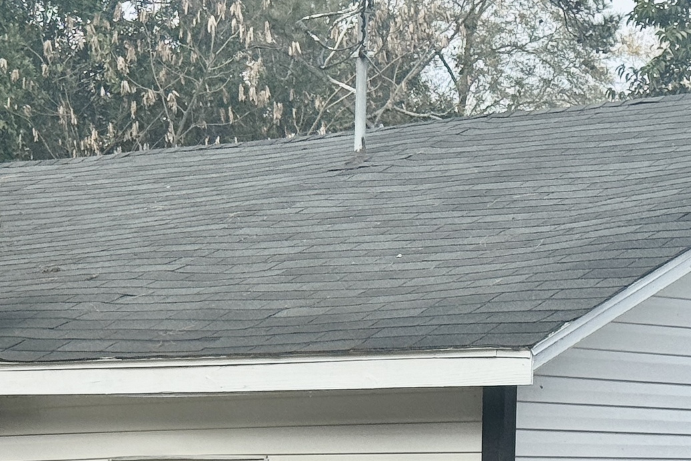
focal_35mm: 148
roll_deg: -0.3
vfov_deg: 9.1
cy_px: 593
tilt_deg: -3.5
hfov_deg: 13.8
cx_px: 203
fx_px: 2841
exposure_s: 1/2833
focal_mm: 6.76
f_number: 1.78
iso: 64
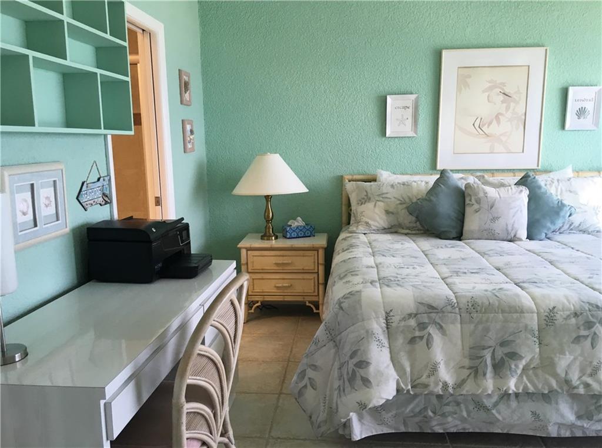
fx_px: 503
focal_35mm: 29
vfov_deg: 48.0
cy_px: 224
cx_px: 301
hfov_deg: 61.8
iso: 32
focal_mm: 4.15
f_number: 2.2
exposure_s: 1/30
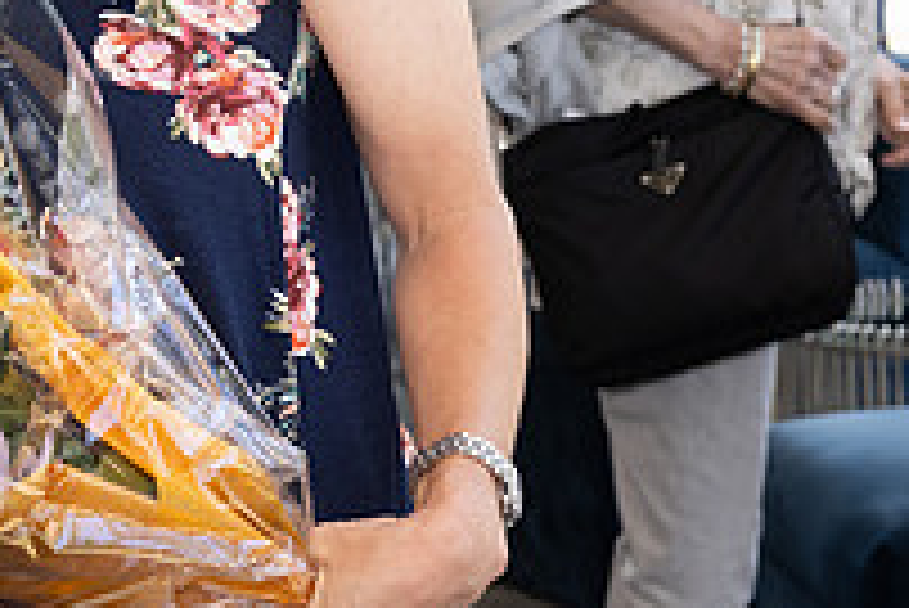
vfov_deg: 8.9
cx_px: -207
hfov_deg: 13.1
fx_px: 3841
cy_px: -218
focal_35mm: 152
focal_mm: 53
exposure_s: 1/200
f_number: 5.6
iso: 800
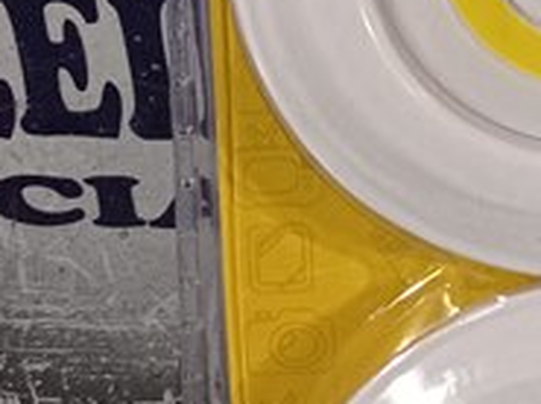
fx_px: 2418
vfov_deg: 9.3
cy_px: -187
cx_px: 985
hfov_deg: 11.8
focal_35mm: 155
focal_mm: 4.7
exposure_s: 1/120
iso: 122
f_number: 1.79
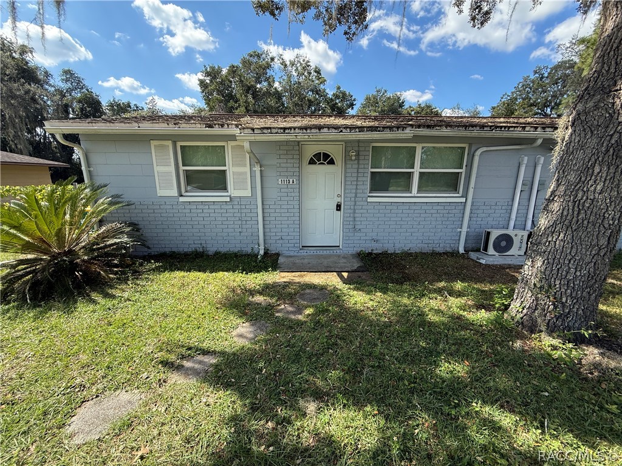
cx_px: 311
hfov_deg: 102.1
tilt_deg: -13.3
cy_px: 233
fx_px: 252
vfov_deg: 85.7
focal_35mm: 14
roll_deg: +0.0
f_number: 2.2
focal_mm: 2.22
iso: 50
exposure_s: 1/455
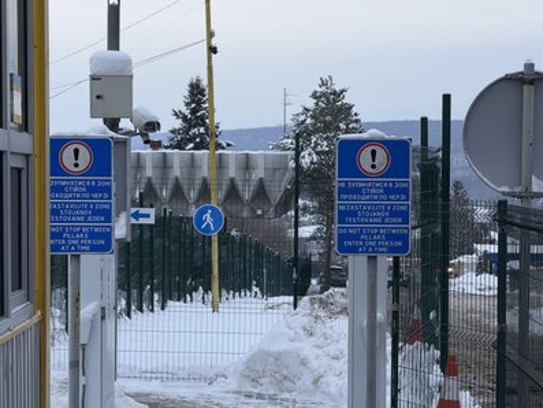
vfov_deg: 12.3
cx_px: 272
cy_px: 204
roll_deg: -0.5
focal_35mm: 121
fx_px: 1899
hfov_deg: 16.3
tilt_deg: -1.0
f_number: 2.8
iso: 50
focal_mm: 15.66
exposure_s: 1/473
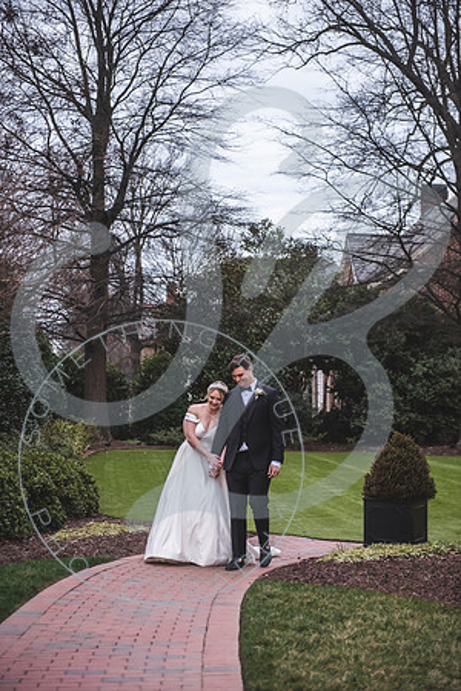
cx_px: 230
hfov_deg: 19.5
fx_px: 1344
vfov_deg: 28.8
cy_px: 346
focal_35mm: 70
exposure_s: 1/100
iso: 2000
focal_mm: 70
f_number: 2.8
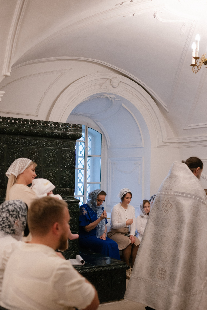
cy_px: 183
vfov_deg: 41.8
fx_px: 405
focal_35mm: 47
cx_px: 119
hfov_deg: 28.6
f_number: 1.8
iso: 1000
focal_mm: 35
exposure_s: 1/250
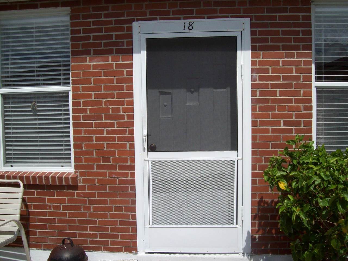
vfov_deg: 39.7
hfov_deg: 51.4
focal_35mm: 36
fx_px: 362
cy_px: 130
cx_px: 174
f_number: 4.8
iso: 80
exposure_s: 1/1081
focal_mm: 6
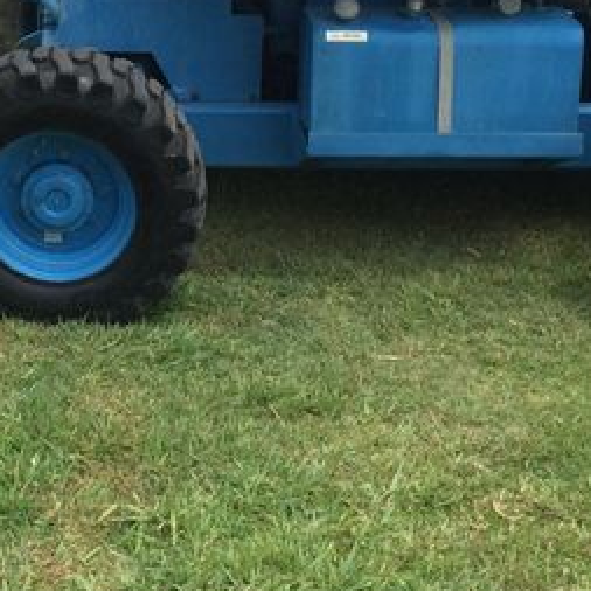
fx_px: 1565
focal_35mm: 81
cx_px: 56
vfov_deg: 20.8
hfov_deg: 20.9
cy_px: 14
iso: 32
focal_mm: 4.15
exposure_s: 1/1522
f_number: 2.2
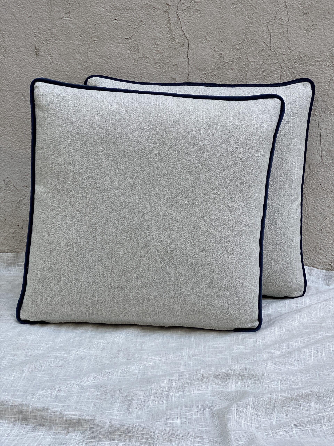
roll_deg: -2.9
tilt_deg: -19.7
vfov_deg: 36.8
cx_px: 167
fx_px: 669
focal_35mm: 52
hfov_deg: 28.0
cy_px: 223
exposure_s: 1/122
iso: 40
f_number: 2
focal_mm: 6
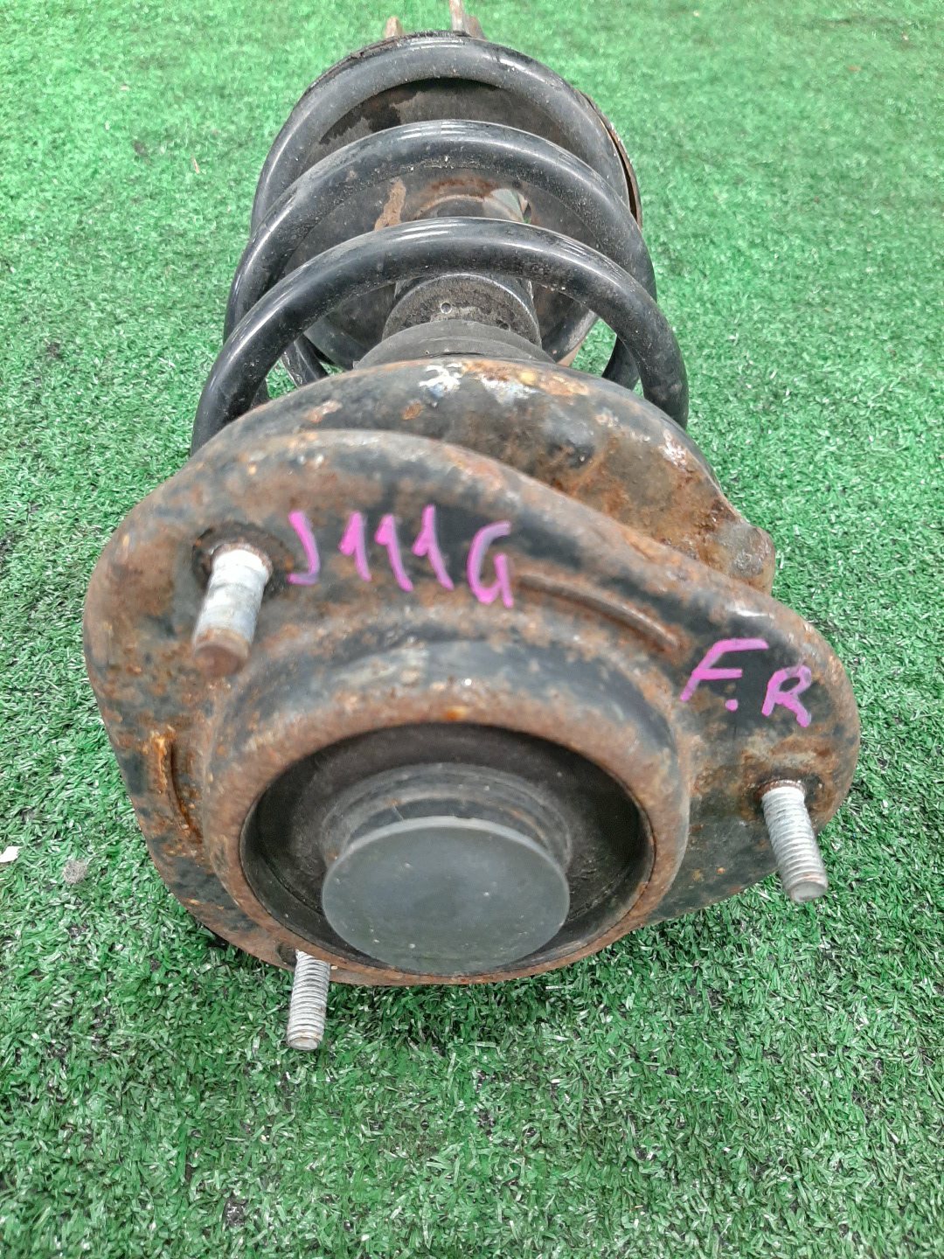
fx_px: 945
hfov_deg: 53.1
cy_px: 630
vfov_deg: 67.3
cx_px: 472
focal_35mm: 26
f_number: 1.7
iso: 230
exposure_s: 1/25
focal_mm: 3.93
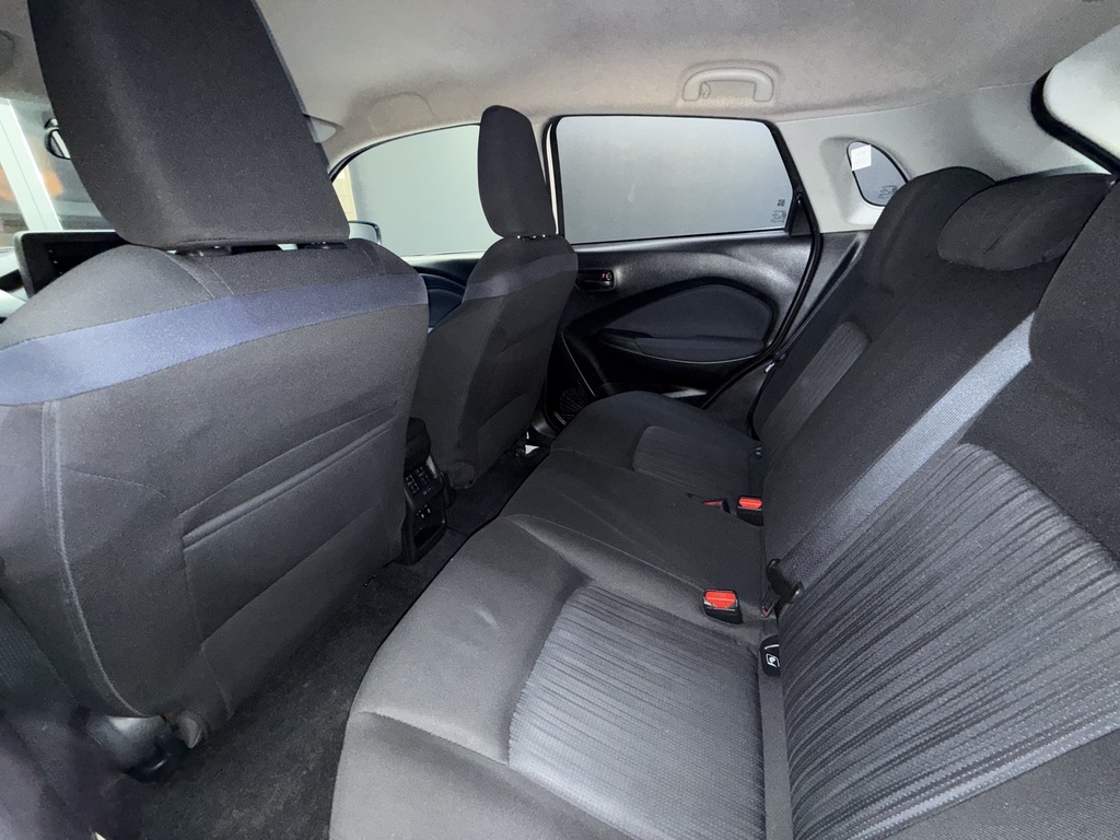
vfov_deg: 85.7
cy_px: 420
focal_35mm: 14
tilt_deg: -23.0
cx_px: 560
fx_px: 453
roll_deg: +0.2
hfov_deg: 102.1
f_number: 2.2
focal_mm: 2.22
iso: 400
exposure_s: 1/18
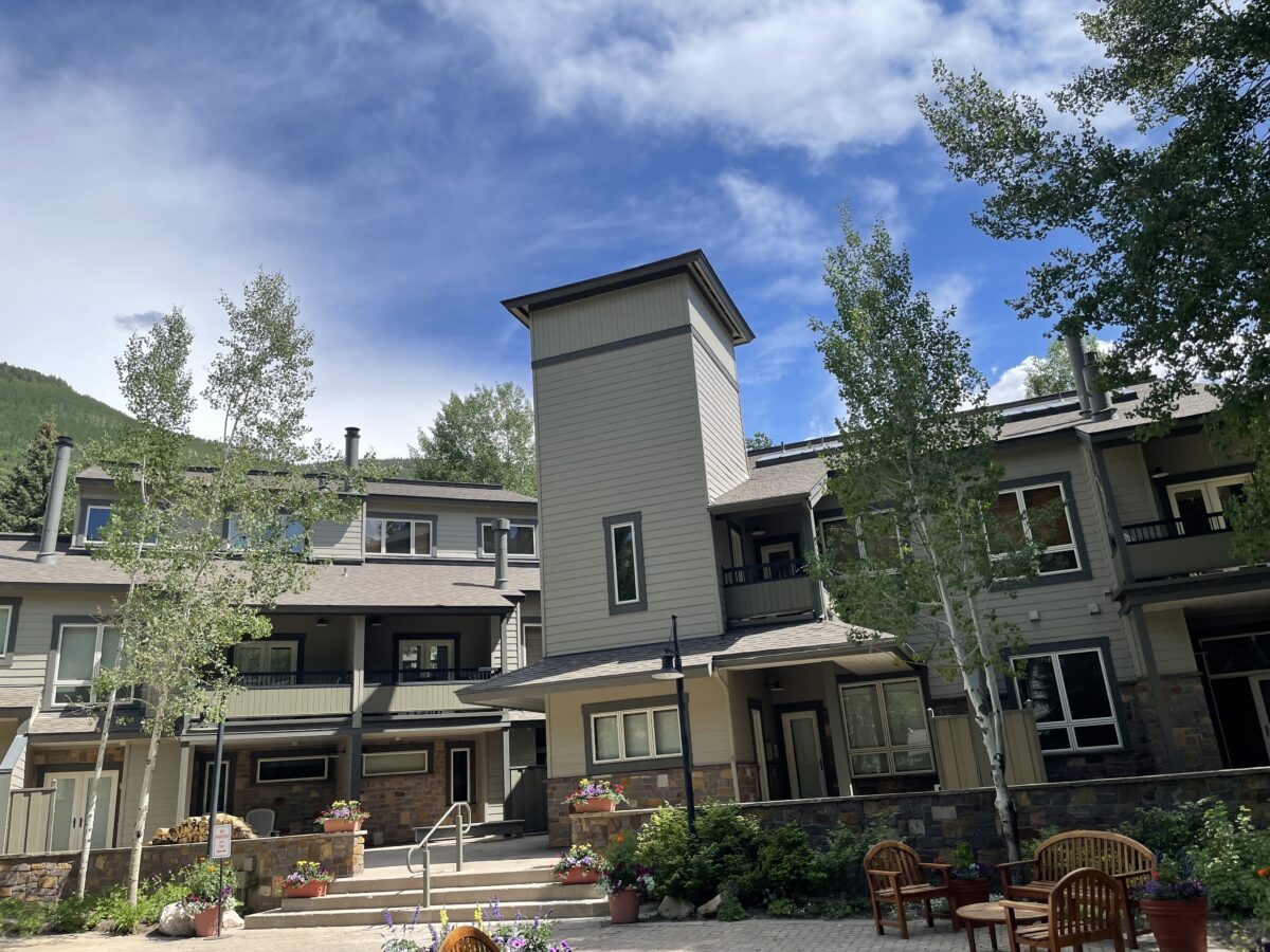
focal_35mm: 26
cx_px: 635
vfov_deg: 53.1
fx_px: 954
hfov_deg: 67.3
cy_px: 476
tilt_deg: +19.5
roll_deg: +4.8
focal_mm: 4.2
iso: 32
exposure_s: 1/2882
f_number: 1.6
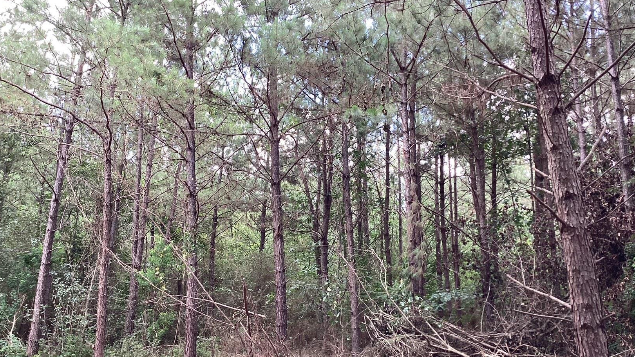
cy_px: 167
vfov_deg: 34.6
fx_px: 573
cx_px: 316
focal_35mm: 34
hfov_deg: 58.0
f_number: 2.4
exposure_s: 1/120
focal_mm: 3.3
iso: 80
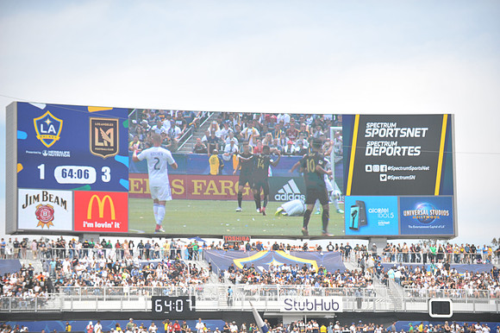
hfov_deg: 15.2
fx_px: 1874
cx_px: 250
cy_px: 166
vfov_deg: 10.1
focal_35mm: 135
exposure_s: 1/2000
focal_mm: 135
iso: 320
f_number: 3.5
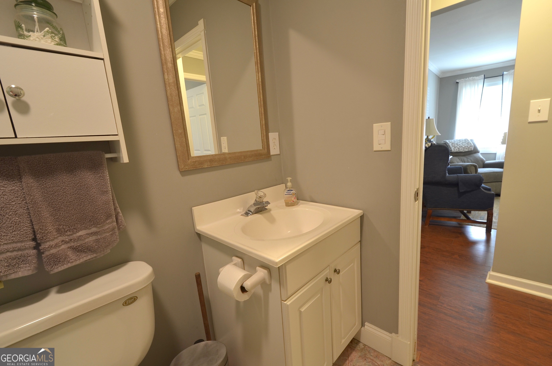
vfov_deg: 77.1
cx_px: 276
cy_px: 183
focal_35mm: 15
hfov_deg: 100.5
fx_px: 230
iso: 200
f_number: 8
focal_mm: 10
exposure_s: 1/1.6
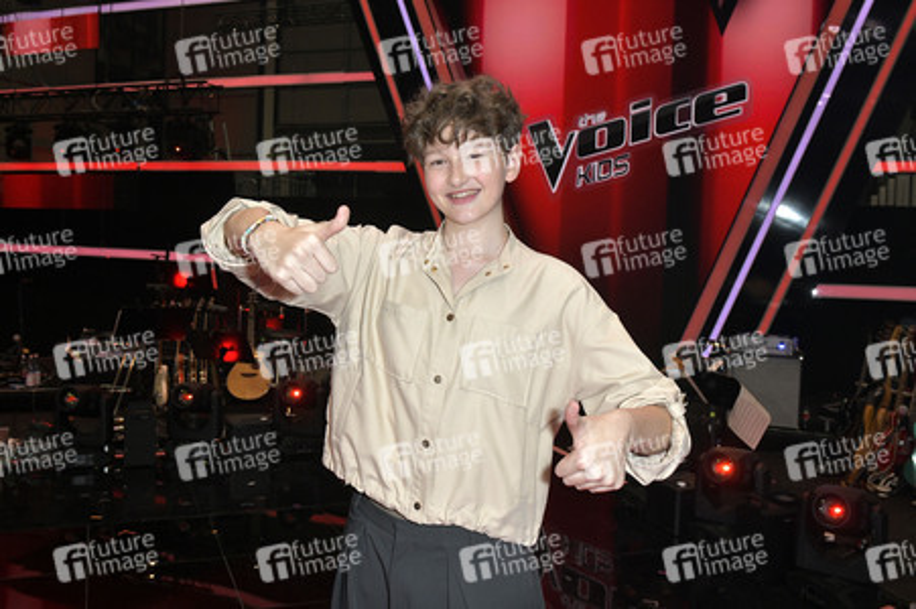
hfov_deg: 58.8
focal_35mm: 32
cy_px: 304
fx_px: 814
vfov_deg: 41.1
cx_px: 458
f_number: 7.1
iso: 2500
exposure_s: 1/200
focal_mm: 32
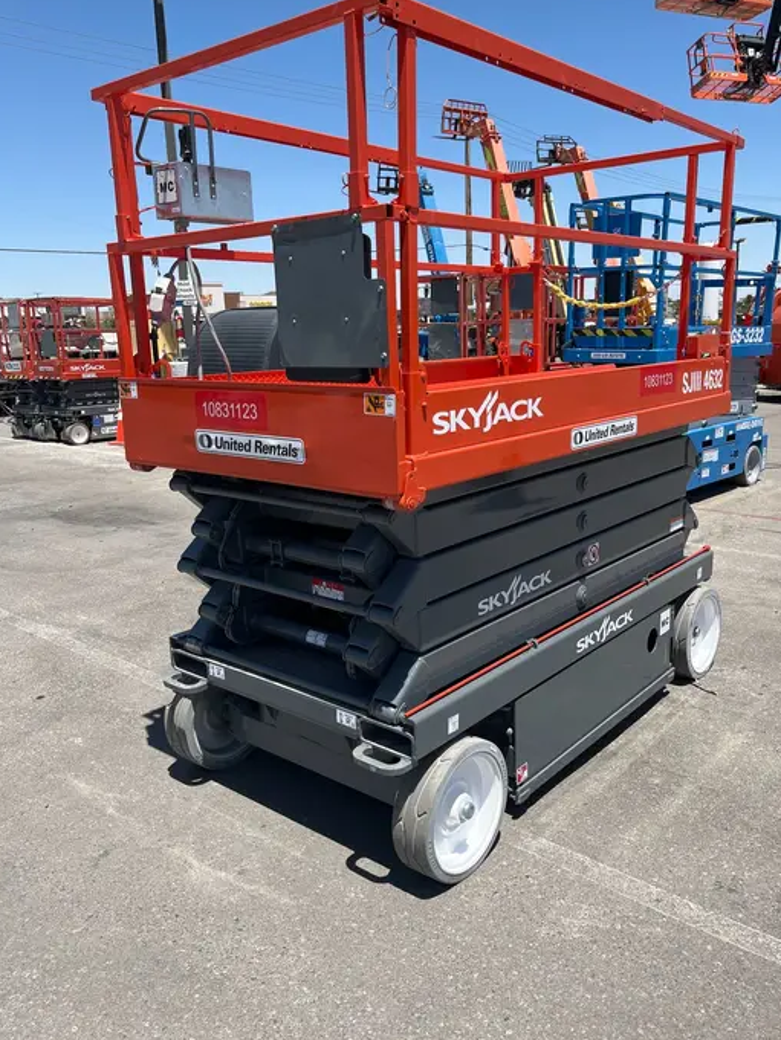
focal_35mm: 28
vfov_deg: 63.4
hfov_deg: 49.7
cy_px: 512
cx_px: 410
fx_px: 842
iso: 50
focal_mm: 5.1
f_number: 1.6
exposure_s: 1/3135
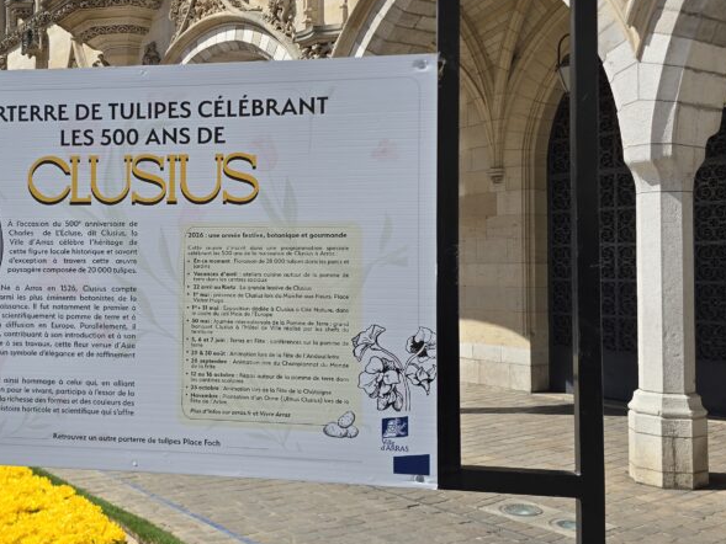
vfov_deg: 36.0
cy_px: 257
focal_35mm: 40
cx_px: 210
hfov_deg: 45.6
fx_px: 839
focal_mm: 6.3
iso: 12
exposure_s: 1/968
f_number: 1.7
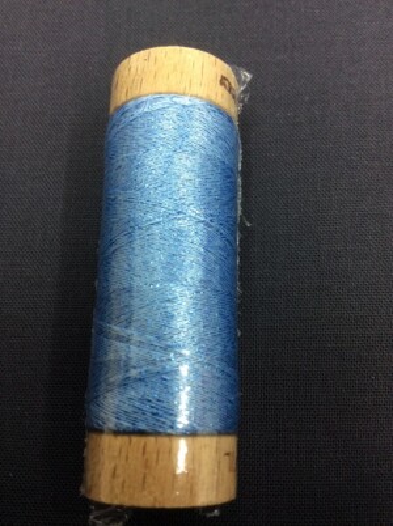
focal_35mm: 32
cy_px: 263
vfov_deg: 56.9
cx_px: 196
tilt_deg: -74.1
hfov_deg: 44.0
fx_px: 486
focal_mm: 3.3
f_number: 2.4
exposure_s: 1/25
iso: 50
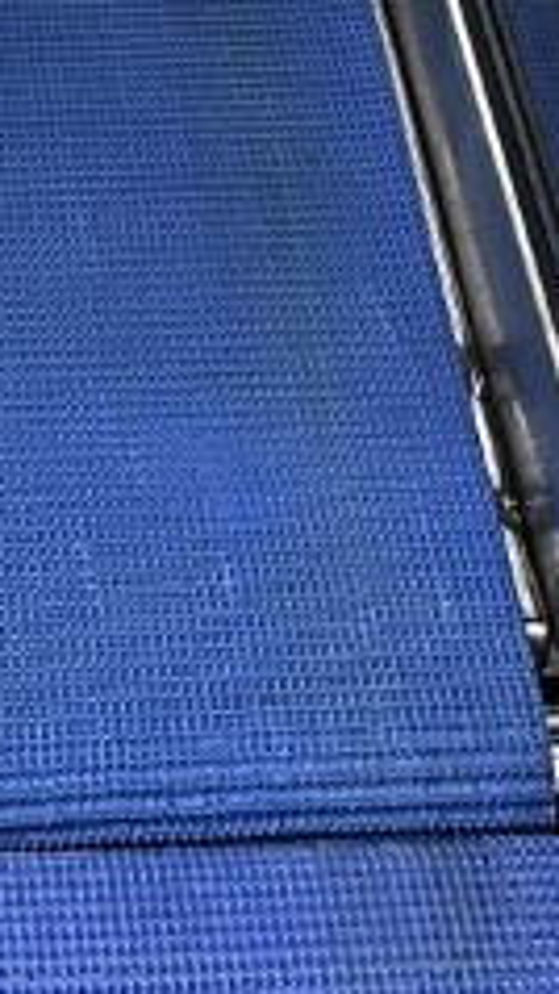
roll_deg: -0.6
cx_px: -104
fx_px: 4161
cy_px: -919
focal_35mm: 158
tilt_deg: -21.0
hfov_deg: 7.6
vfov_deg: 12.2
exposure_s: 1/89
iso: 250
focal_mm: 6.86
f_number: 1.78
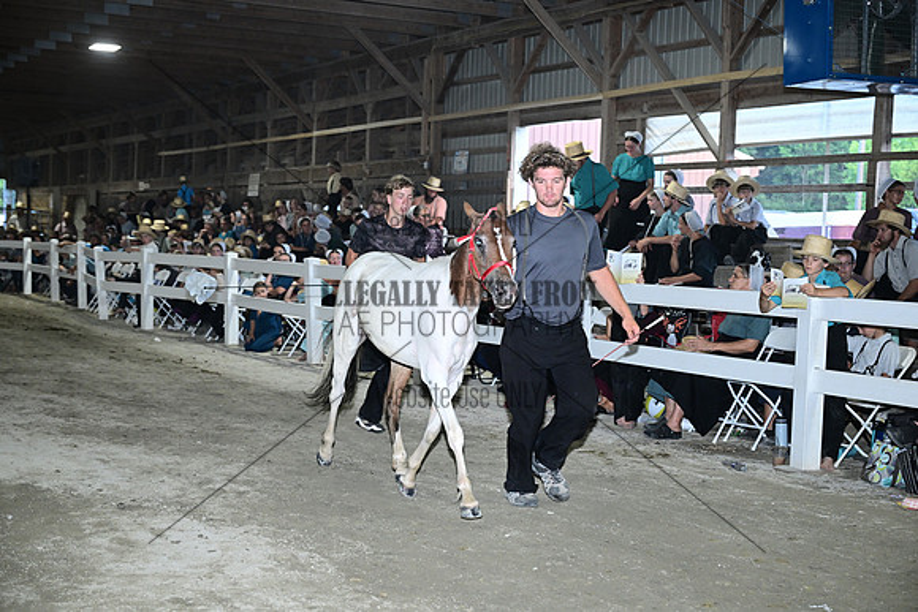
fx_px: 1377
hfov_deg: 36.9
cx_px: 459
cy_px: 306
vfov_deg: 25.1
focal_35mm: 54
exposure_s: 1/203
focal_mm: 54
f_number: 4.5
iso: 2000
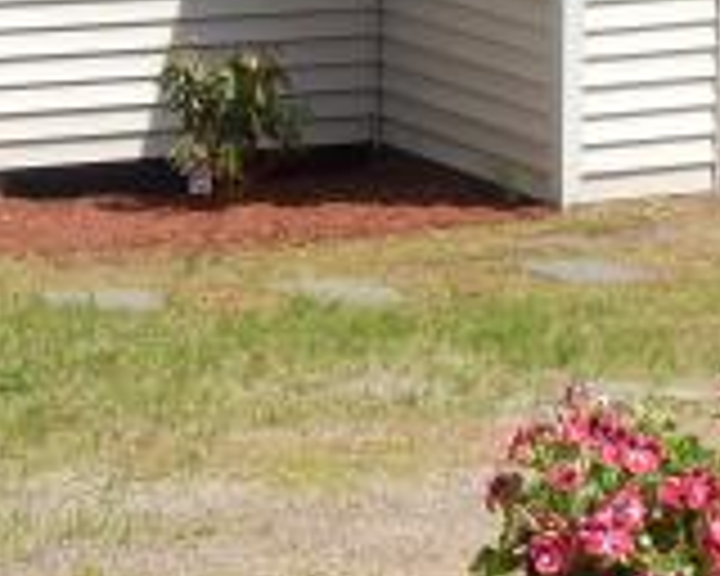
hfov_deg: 9.9
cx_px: 540
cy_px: -238
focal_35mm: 195
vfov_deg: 7.8
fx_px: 4155
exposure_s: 1/800
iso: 125
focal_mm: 9.7
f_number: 3.8
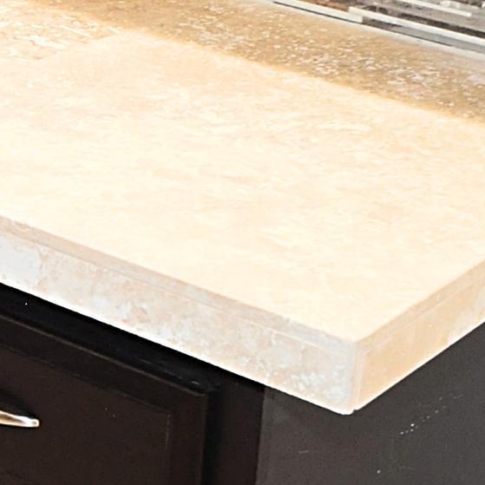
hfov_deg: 13.4
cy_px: -238
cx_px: -226
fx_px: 1950
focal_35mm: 123
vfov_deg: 13.4
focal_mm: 18
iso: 800
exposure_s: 1/8
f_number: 8
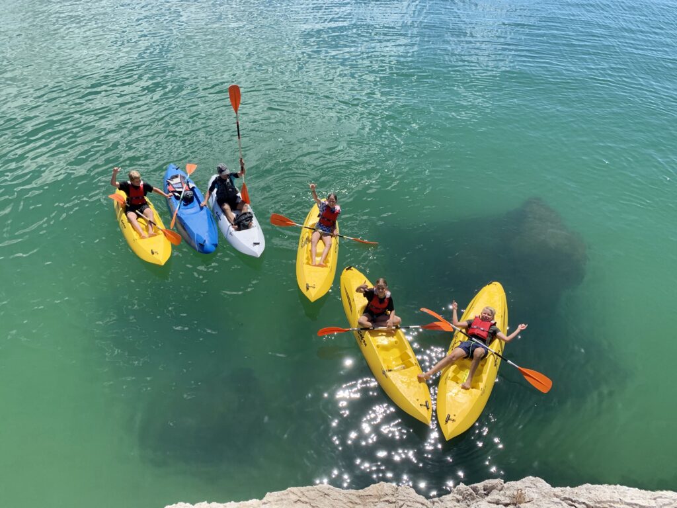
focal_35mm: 26
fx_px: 508
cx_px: 338
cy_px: 254
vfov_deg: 53.1
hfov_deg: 67.3
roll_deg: -1.4
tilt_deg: -38.5
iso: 25
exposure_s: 1/1779
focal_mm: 4.25
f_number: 1.8
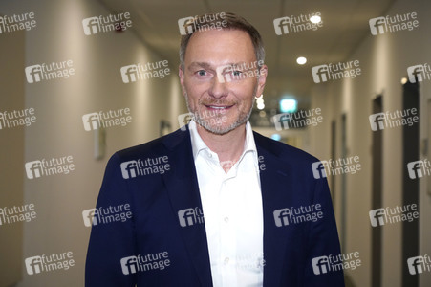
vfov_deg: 19.2
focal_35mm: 71
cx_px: 216
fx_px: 849
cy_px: 144
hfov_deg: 28.5
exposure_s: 1/60
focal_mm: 71
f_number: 5
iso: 2000
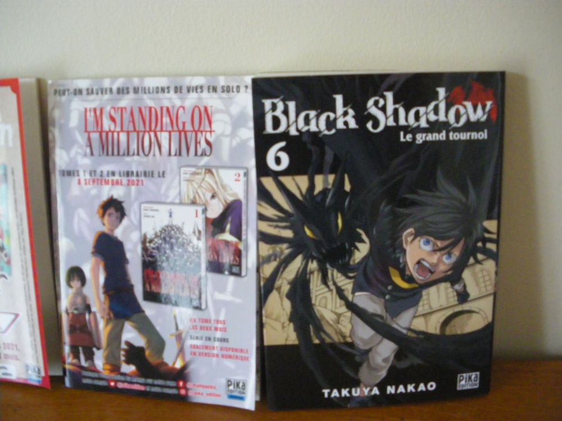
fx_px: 584
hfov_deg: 51.4
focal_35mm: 36
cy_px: 210
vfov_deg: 39.7
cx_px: 281
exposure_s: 1/25
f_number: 3.5
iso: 800
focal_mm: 6.3
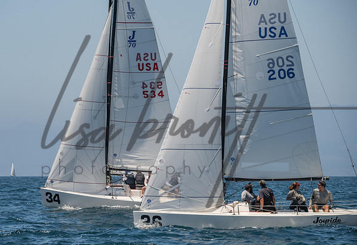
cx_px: 150
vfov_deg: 6.8
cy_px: 136
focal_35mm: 207
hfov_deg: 9.8
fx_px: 2075
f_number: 9
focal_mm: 180
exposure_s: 1/1000
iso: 640
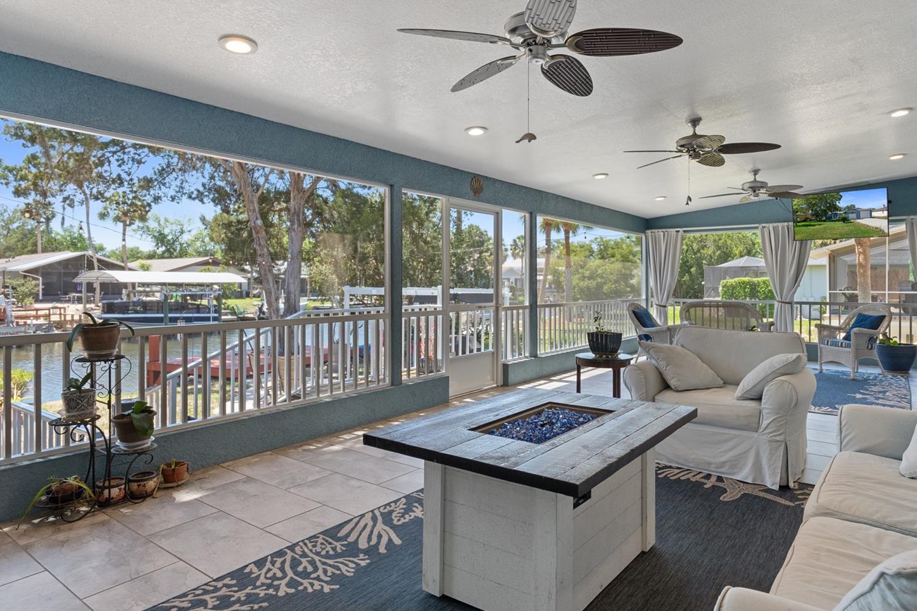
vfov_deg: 58.1
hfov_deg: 79.5
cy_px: 285
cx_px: 503
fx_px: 549
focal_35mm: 22
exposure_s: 1/13
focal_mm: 13
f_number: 8
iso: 320
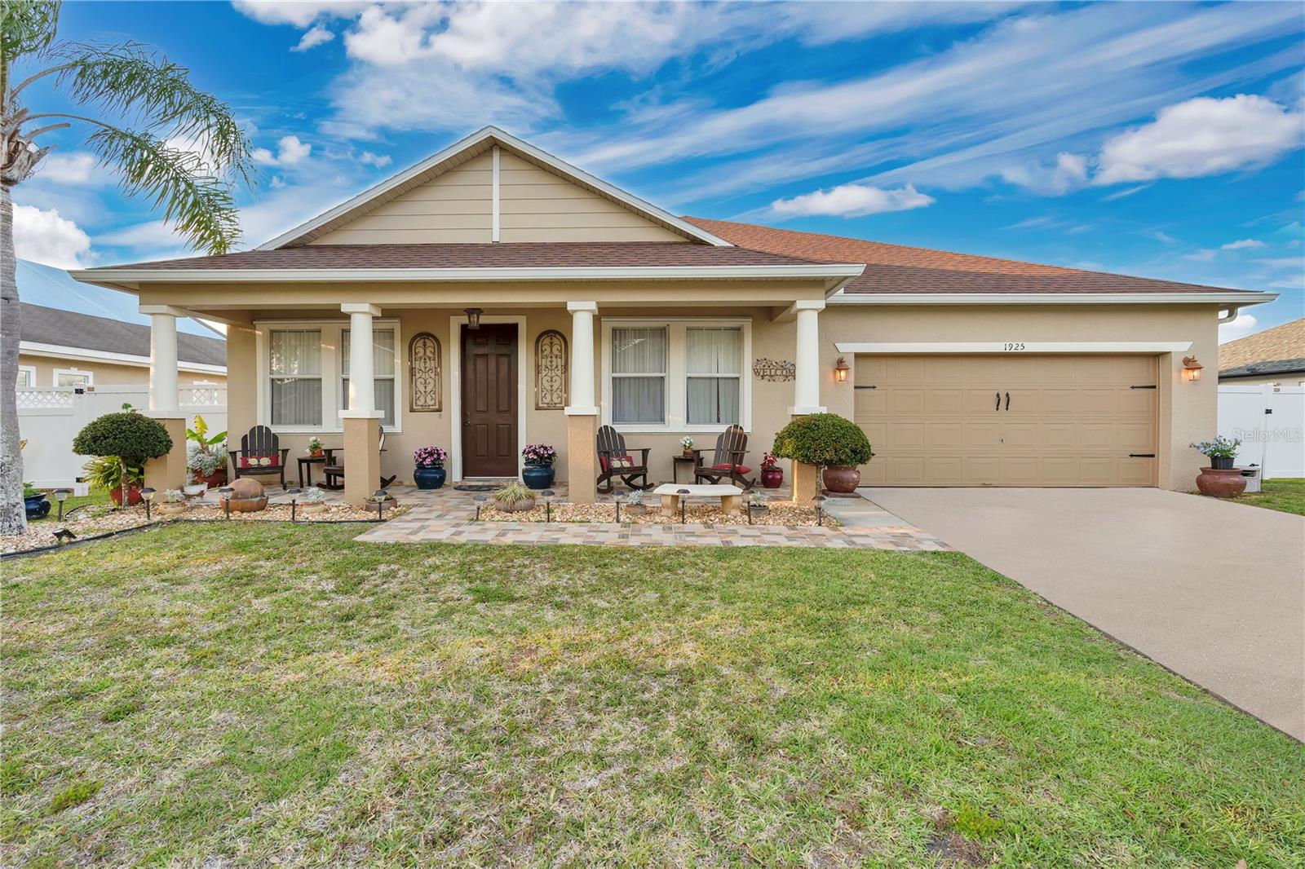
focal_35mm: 16
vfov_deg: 73.7
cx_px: 652
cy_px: 434
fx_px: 580
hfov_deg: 96.7
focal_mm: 16
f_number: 8
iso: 100
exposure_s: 1/50
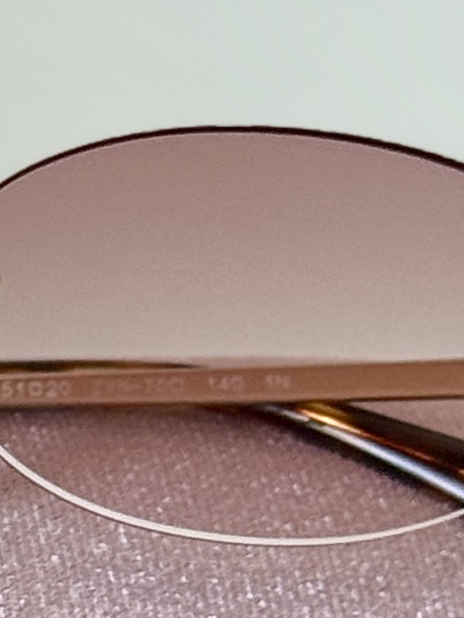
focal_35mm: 310
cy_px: 582
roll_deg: -2.3
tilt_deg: -23.8
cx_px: -276
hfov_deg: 4.8
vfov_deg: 6.4
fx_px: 5540
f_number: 1.78
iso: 100
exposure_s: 1/120
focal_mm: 6.76
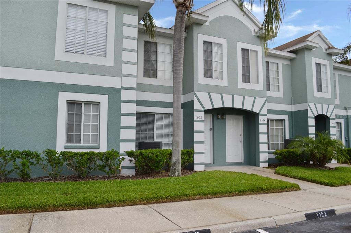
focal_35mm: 27
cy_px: 116
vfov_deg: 47.8
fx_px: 263
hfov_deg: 67.4
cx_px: 176
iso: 100
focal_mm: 18
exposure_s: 1/200
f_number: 7.1
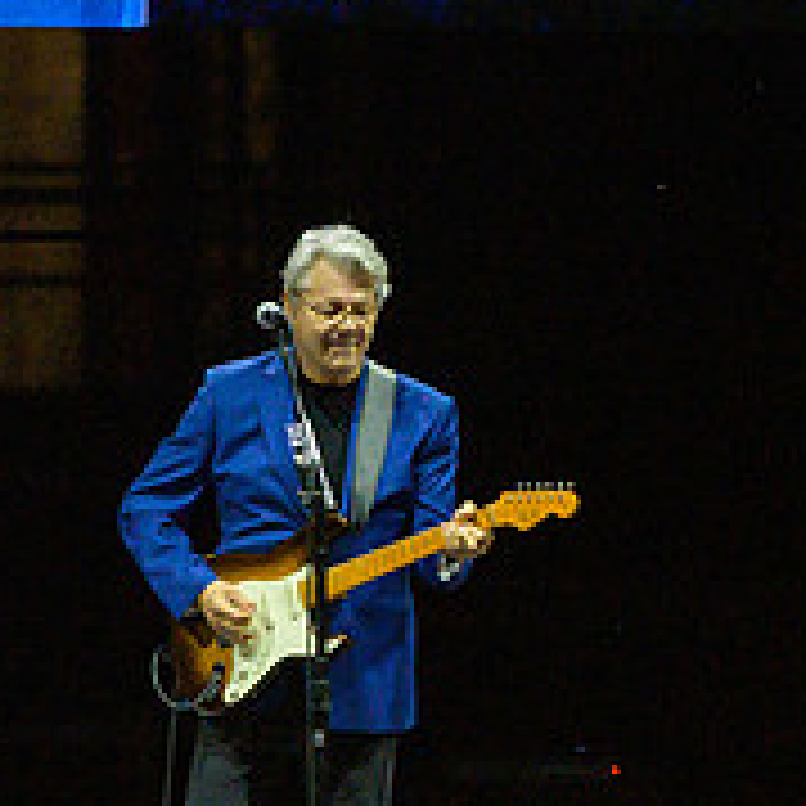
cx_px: 668
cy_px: 178
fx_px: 23024
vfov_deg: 2.0
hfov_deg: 2.0
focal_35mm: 874
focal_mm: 300
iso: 4000
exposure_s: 1/500
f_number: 7.1
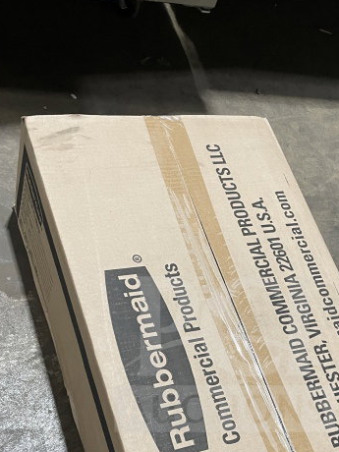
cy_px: 354
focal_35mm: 46
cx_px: 224
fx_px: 601
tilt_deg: -57.1
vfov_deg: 39.8
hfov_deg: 31.3
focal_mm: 4.2
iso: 200
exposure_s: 1/60
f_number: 1.6
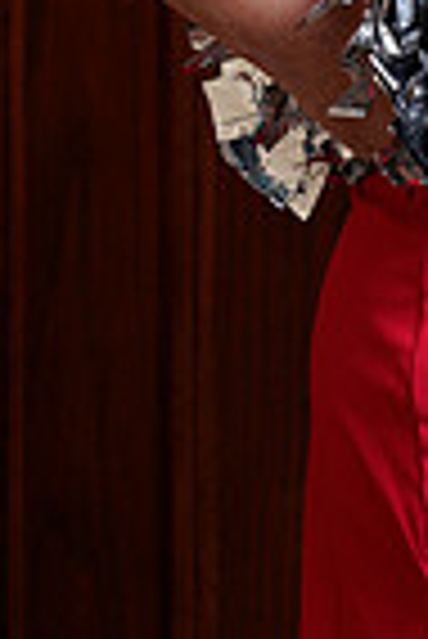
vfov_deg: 5.9
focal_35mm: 347
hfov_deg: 4.0
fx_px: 6173
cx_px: 496
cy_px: -414
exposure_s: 1/250
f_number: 5.6
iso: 200
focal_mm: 85
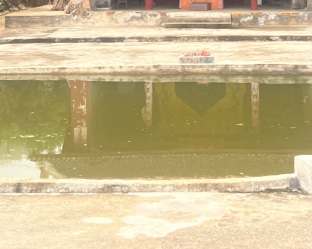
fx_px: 821
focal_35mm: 89
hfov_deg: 21.5
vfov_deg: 16.7
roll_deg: +0.0
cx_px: 199
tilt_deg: -0.9
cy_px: -32
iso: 32
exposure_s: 1/137
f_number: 1.5
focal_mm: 5.7
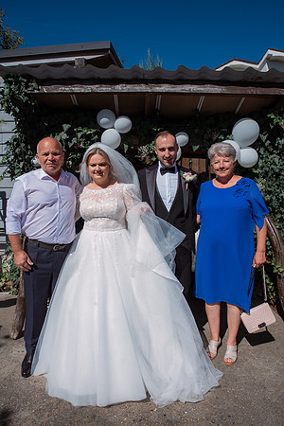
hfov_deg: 53.1
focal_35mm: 24
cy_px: 213
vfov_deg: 73.7
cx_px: 142
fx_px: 284
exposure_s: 1/1600
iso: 250
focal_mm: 24
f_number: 5.6
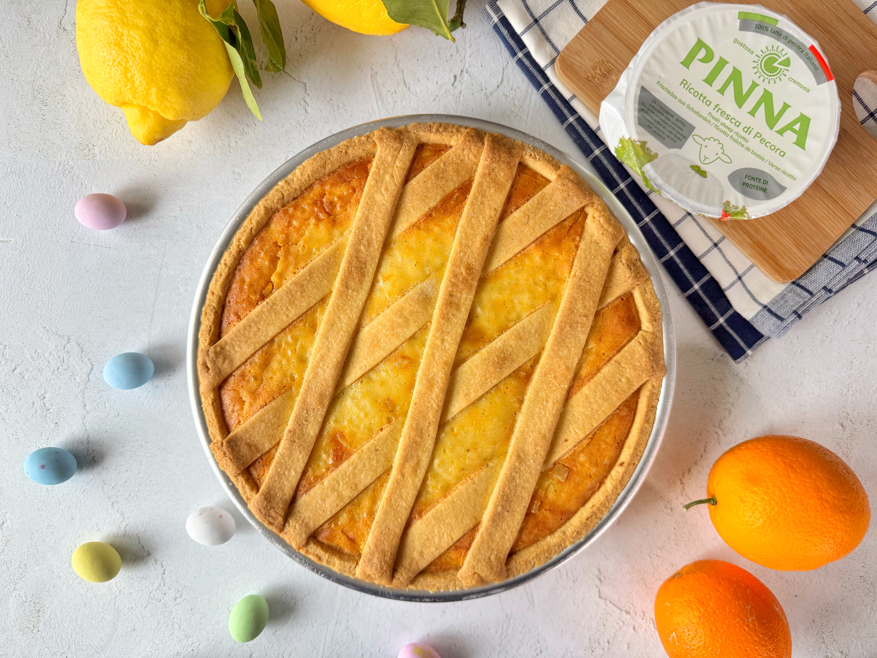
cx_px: 438
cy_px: 329
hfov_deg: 71.6
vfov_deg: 56.8
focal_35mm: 24
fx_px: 608
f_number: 1.78
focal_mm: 6.76
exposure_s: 1/121
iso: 100
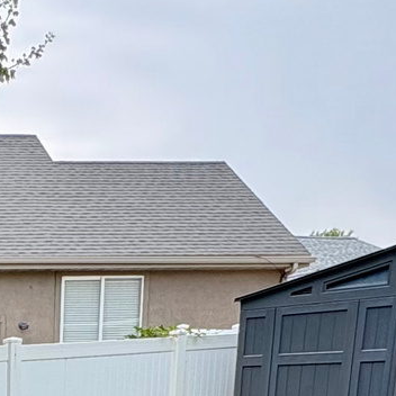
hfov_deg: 21.4
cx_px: -138
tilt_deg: -15.4
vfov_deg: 19.5
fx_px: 932
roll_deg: +2.5
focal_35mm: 72
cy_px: 659
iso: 40
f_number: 2.2
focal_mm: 2.22
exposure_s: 1/498
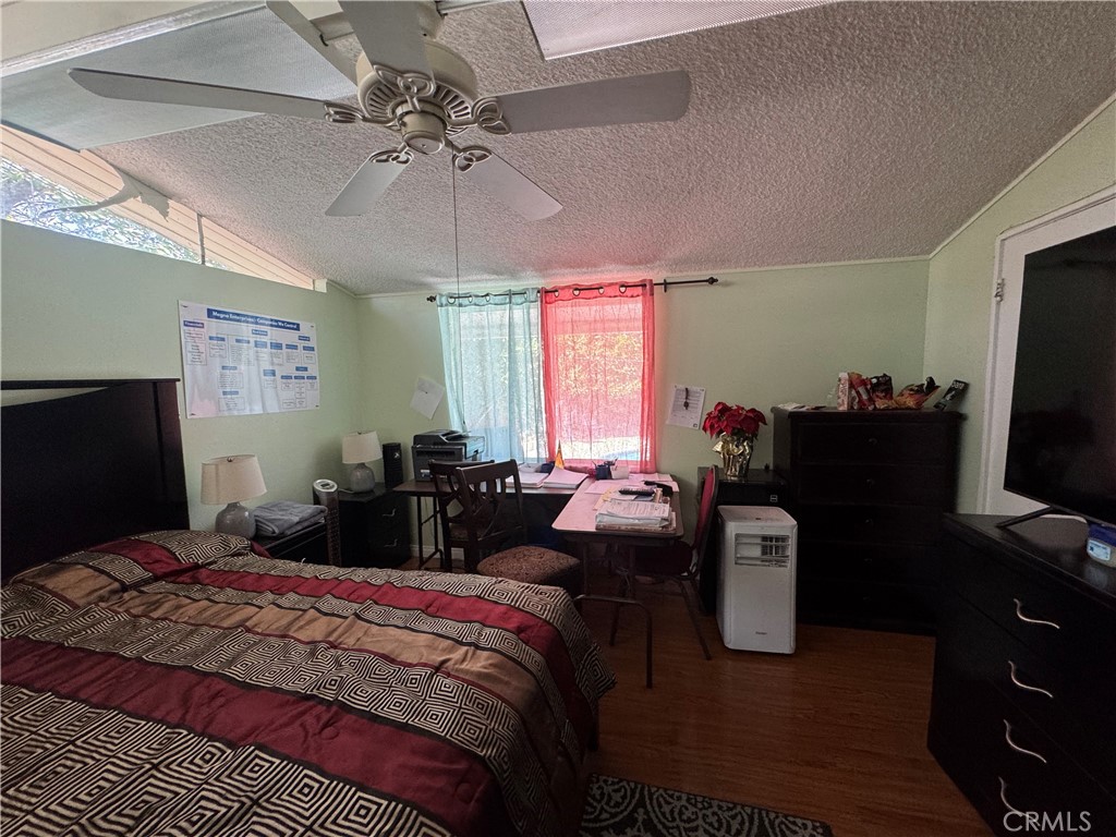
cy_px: 418
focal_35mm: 14
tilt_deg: -6.5
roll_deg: -0.9
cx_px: 558
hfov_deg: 102.1
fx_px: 451
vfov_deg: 85.7
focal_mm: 2.22
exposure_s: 1/99
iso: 160
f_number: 2.2
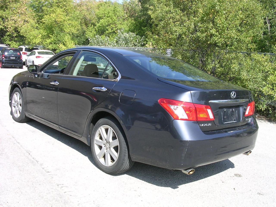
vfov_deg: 37.7
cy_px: 104
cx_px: 138
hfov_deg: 49.0
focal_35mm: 38
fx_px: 303
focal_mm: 5.8
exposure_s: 1/138
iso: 100
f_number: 5.6
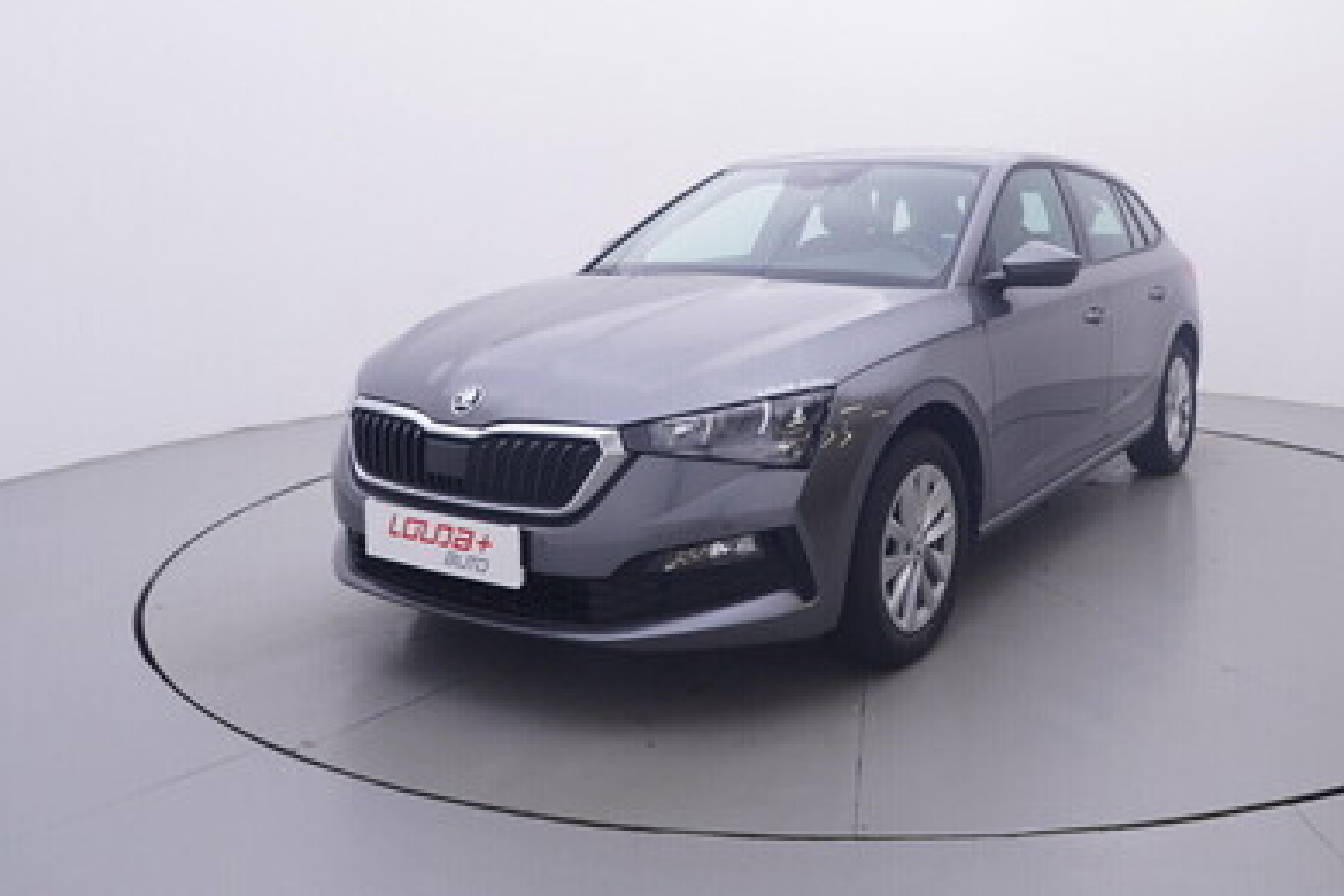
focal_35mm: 32
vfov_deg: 40.8
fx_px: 1184
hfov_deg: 58.0
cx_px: 887
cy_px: 277
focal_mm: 15
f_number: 5
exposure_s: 1/80
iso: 200
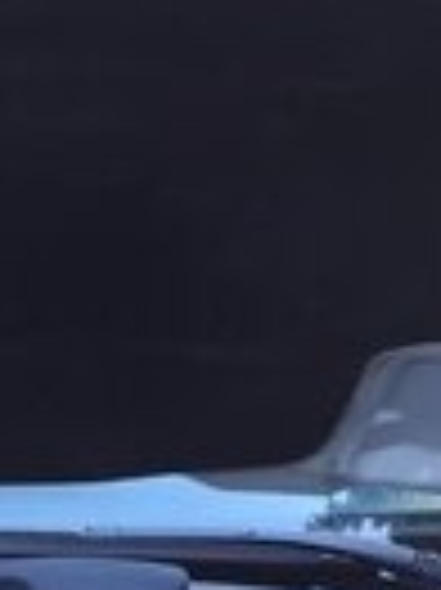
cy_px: 842
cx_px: 0
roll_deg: +3.3
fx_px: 1872
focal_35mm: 110
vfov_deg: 16.5
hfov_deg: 13.3
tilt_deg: -26.0
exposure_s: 1/33
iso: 40
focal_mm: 4.15
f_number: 2.2
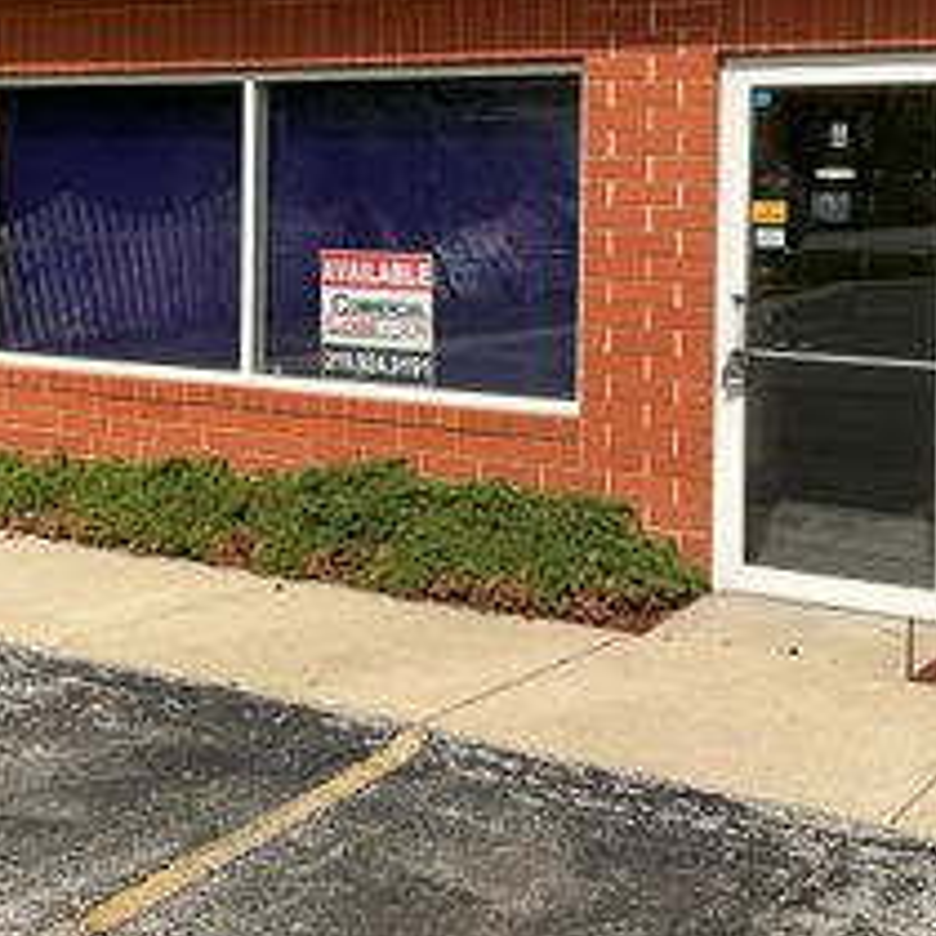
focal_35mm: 61
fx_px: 1866
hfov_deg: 28.1
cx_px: 348
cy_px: 212
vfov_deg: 27.7
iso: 16
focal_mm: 3
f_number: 1.8
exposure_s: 1/2141
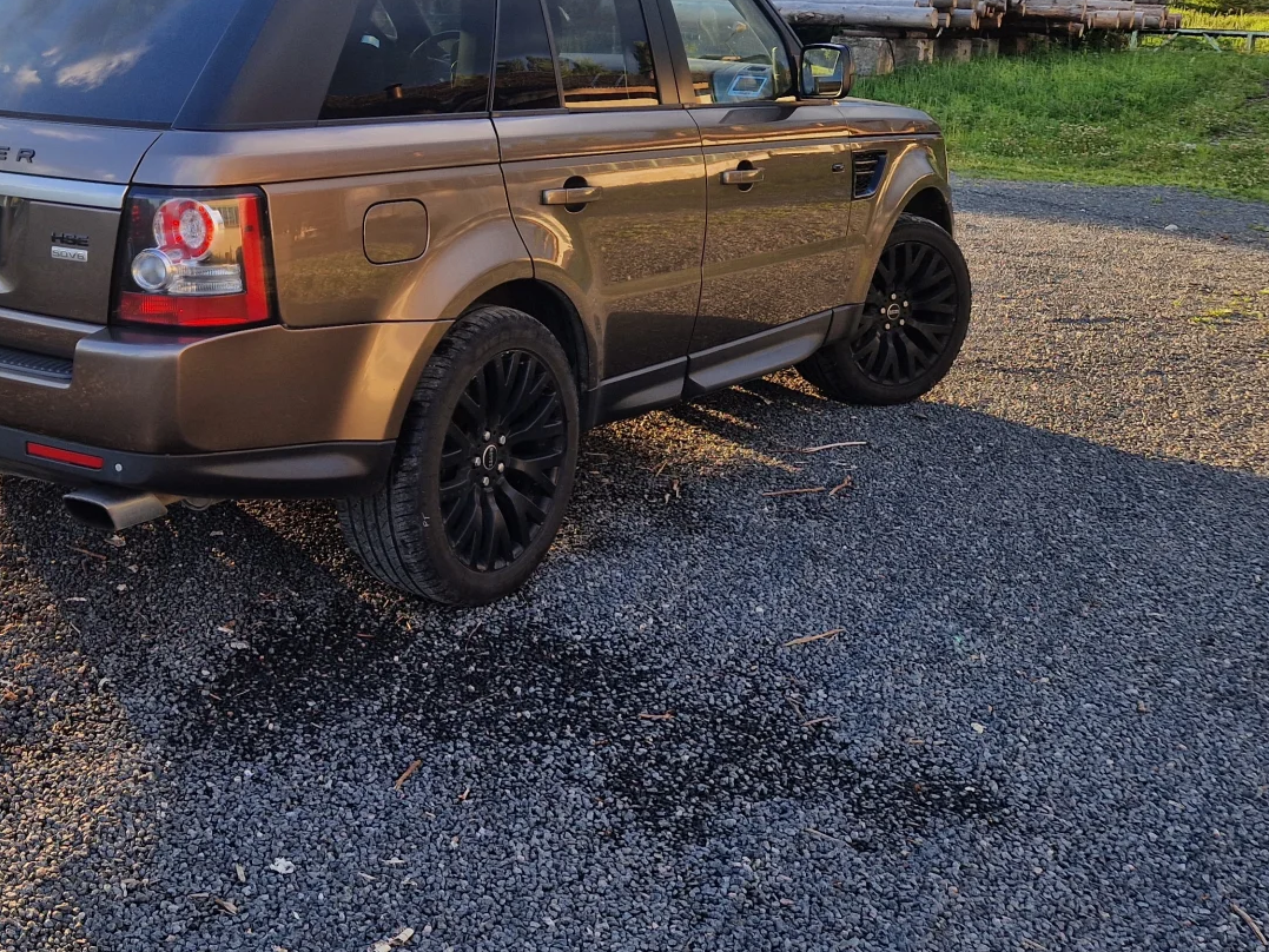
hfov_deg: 43.9
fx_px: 1503
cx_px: 282
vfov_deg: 34.2
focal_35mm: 41
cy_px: 211
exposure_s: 1/341
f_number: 1.8
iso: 50
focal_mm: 5.4
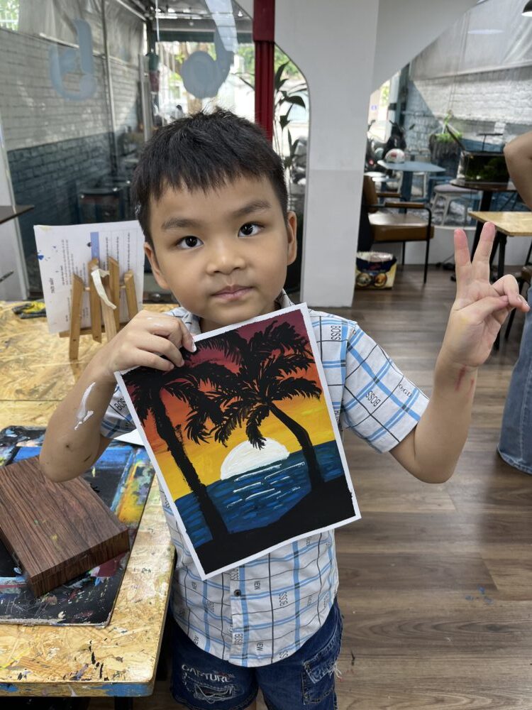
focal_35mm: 26
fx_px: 533
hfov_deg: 53.1
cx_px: 266
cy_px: 355
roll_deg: -1.7
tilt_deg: -24.5
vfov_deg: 67.3
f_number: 1.6
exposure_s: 1/100
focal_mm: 5.1
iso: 50
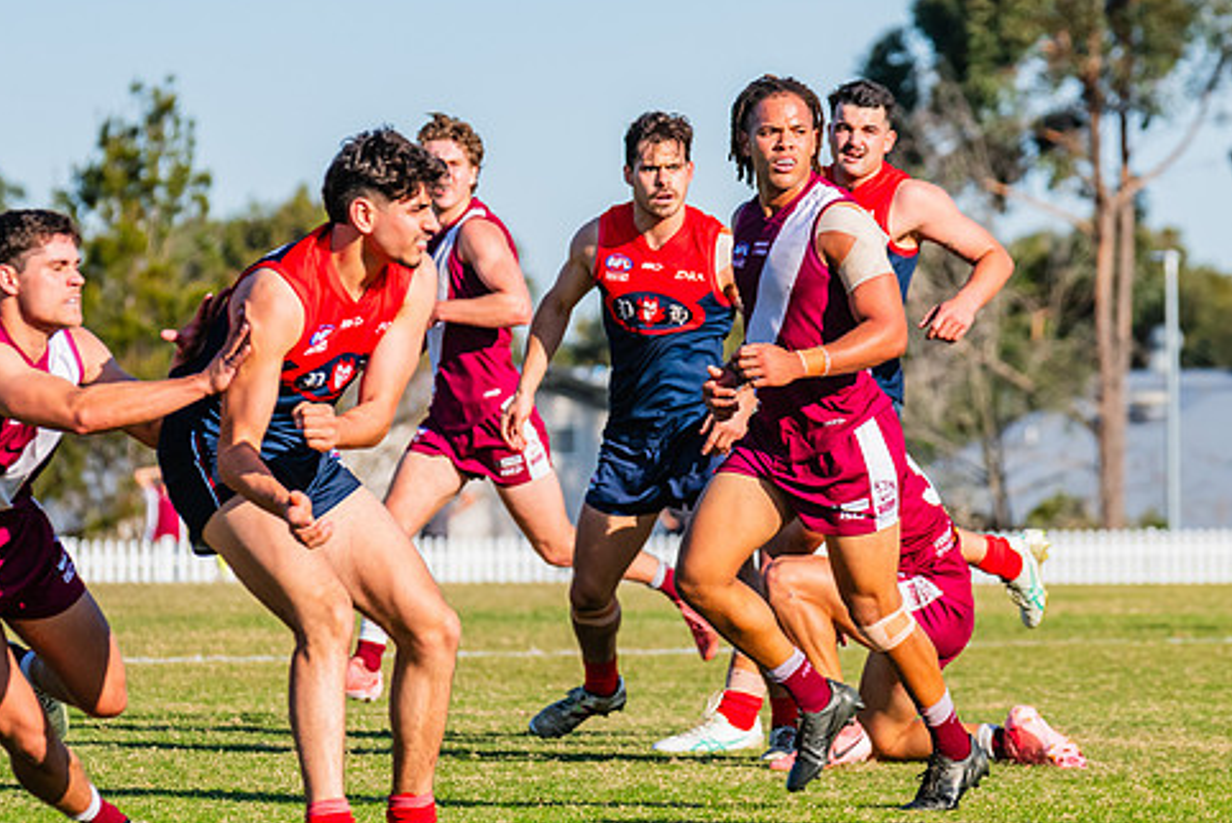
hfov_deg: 5.2
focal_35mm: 397
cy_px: 486
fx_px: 13594
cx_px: 638
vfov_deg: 3.5
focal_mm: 270
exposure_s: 1/1600
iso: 800
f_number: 9
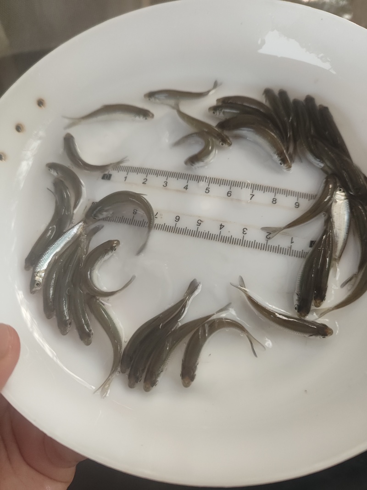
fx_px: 339
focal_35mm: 24
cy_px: 245
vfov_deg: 71.6
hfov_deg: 56.8
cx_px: 184
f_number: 1.65
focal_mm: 5.26
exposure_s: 1/400
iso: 895
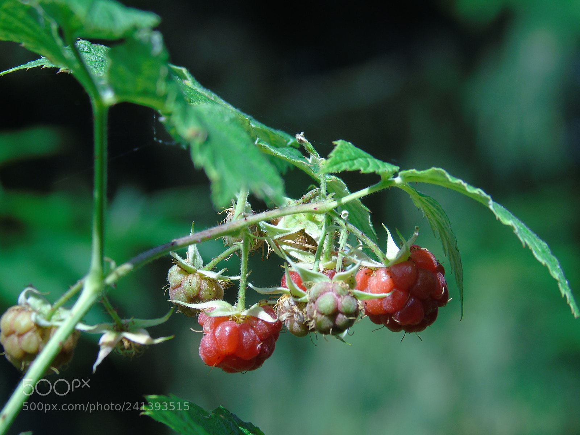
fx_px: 3116
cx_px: 290
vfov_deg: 8.0
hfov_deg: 10.6
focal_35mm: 186
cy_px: 218
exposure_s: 1/125
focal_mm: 33
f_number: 5
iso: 80
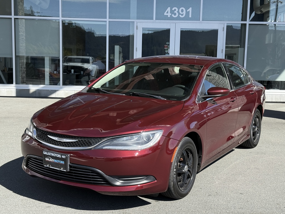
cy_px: 107
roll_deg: -1.6
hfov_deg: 39.7
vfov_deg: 30.3
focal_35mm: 48
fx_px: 395
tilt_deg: -5.5
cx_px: 142
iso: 100
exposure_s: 1/2494
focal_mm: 6.76
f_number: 1.78
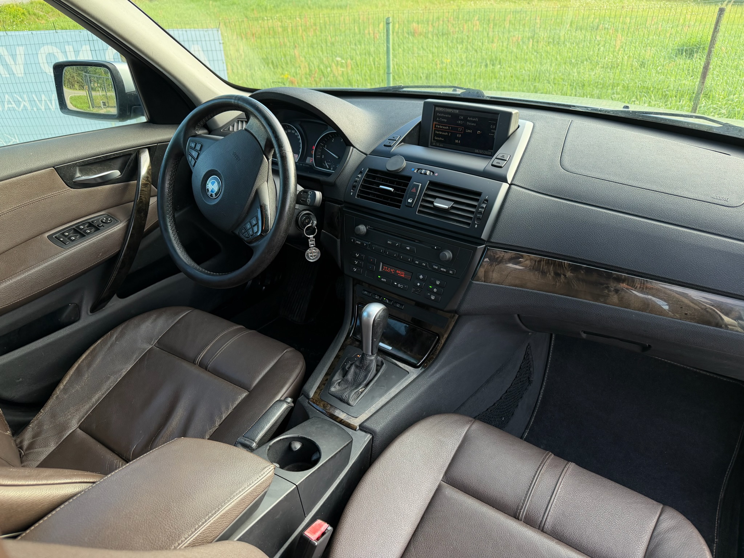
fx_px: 516
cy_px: 279
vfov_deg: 56.8
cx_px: 372
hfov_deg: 71.6
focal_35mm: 24
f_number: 1.78
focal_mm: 6.76
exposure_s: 1/223
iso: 160
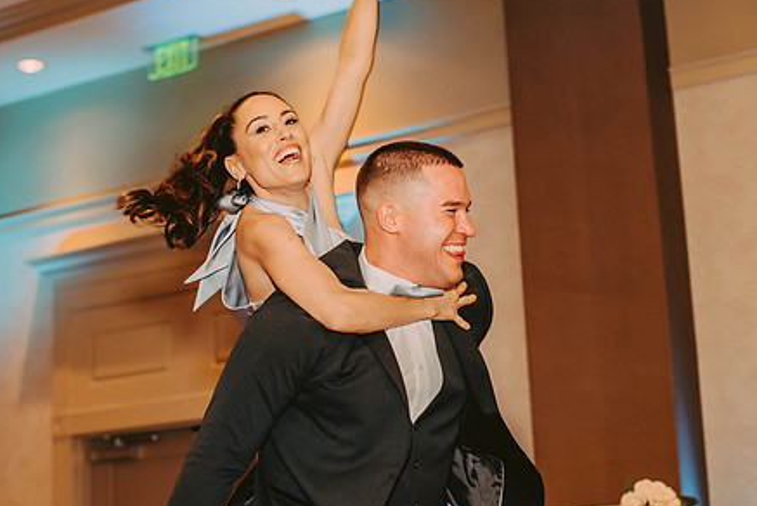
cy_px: 295
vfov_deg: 20.0
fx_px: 1431
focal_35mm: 68
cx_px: 359
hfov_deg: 29.6
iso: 800
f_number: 2.5
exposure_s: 1/125
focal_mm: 50
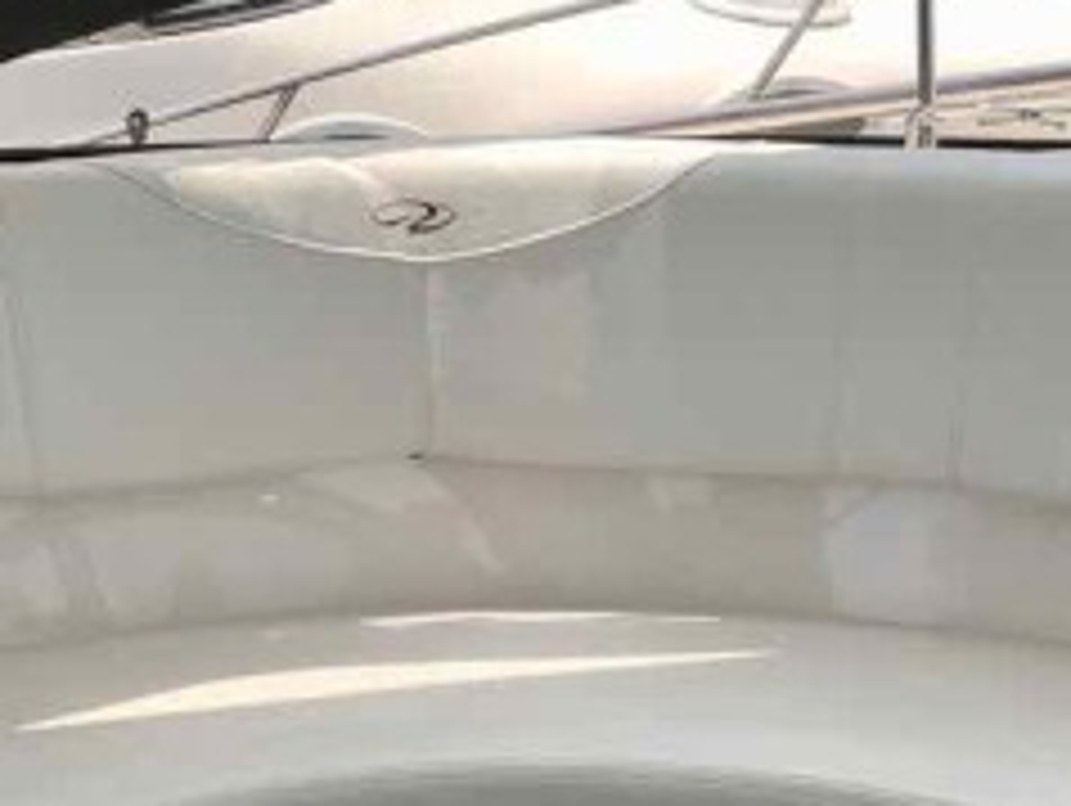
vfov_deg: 15.6
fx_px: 2911
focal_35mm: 94
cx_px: 180
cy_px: 675
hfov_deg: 20.6
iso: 20
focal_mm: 3.99
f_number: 1.8
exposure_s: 1/1143
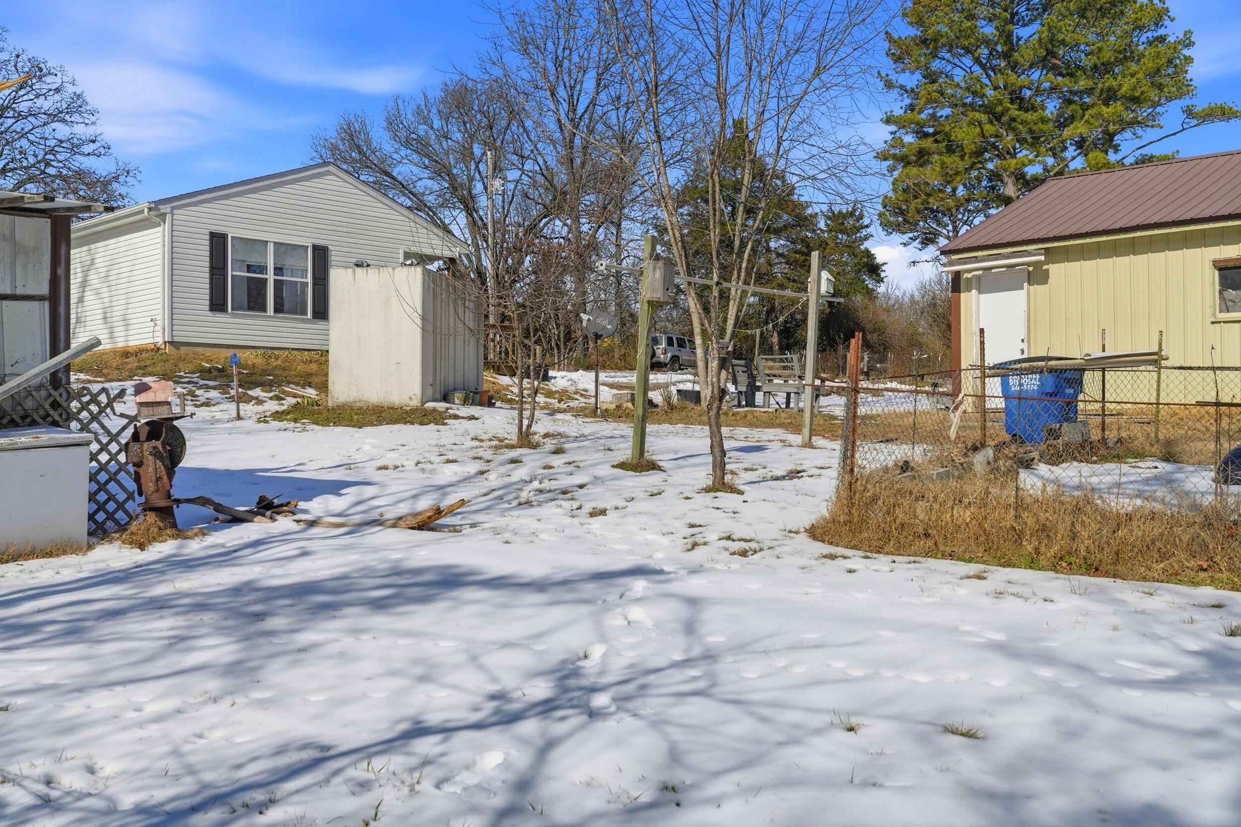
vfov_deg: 37.9
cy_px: 414
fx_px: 1207
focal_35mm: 35
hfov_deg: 54.4
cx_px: 620
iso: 400
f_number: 8
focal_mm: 35
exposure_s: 1/5000
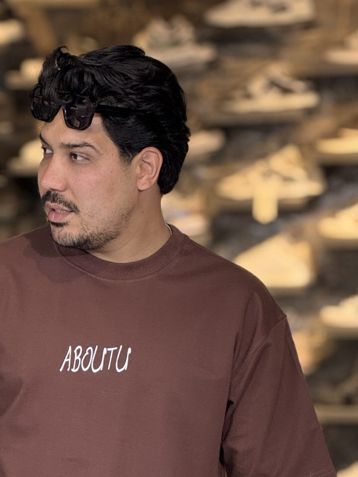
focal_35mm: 216
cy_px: 422
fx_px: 2978
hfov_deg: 6.9
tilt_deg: -4.9
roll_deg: +0.5
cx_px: 107
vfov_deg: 9.1
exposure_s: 1/100
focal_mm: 15.66
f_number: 2.8
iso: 250
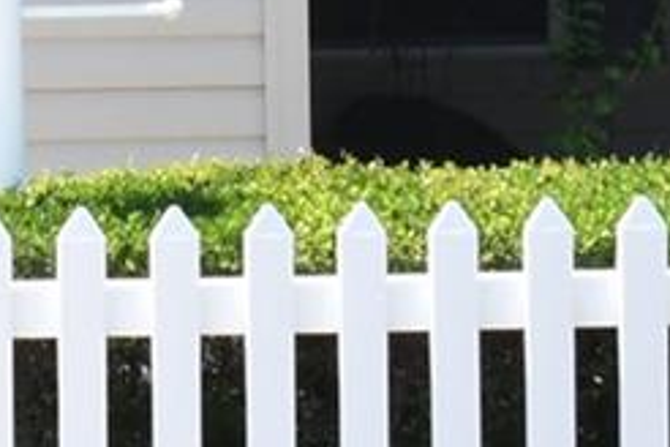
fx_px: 4839
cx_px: -158
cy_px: 52
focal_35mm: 260
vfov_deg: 5.3
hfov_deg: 7.8
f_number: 14
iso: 640
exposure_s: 1/200
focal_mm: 20
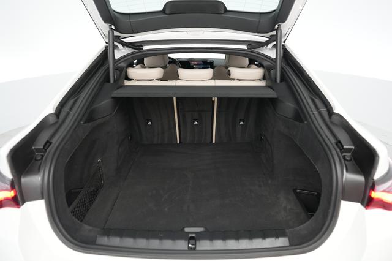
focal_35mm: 24
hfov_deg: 73.8
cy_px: 130
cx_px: 196
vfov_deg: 53.1
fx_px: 261
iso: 4000
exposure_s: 1/160
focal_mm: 24
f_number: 2.8
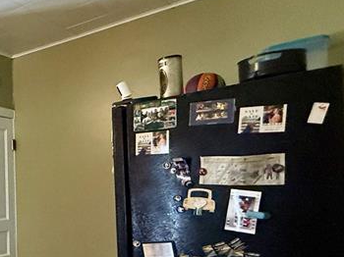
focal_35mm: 41
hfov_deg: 31.8
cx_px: -128
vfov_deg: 34.3
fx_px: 407
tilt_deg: +2.1
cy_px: 195
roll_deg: +0.8
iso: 500
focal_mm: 2.22
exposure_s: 1/120
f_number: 2.2
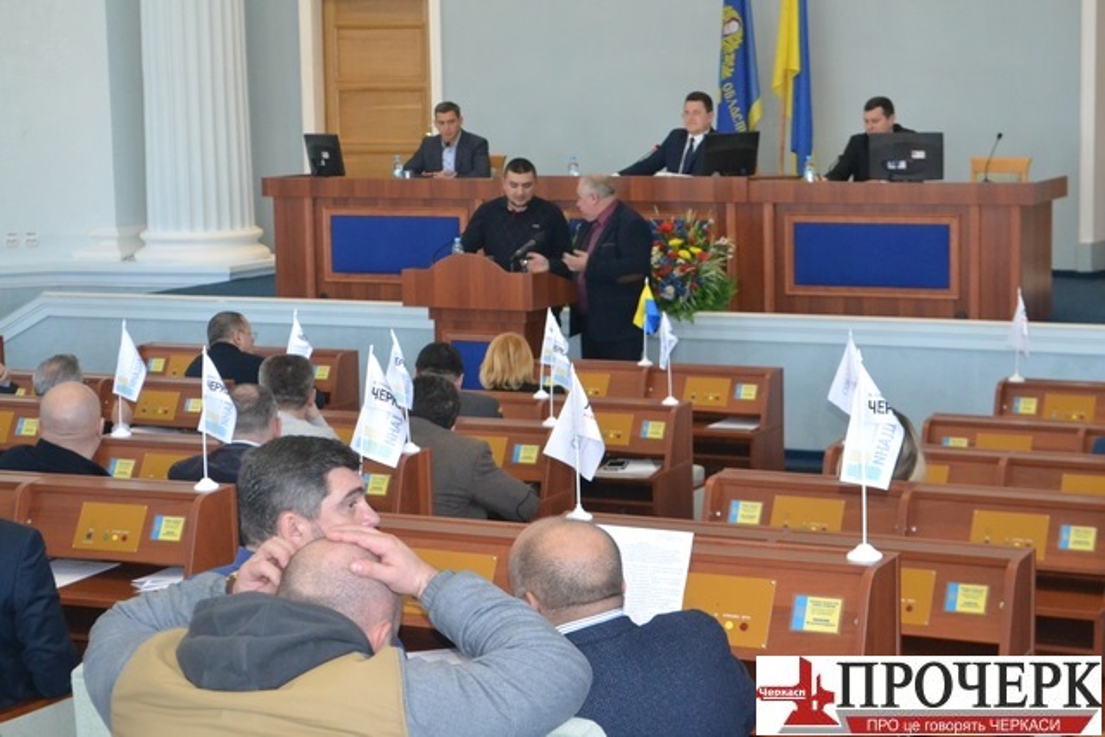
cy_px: 368
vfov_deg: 18.9
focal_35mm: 72
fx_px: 2210
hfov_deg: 28.1
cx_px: 552
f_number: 5.6
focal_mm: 48
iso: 3200
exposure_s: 1/60
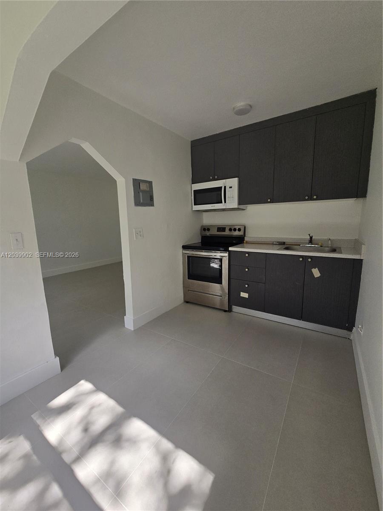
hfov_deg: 89.9
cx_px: 192
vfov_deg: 106.2
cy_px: 256
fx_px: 192
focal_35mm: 13
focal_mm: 2.2
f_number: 2.2
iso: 125
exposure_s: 1/719
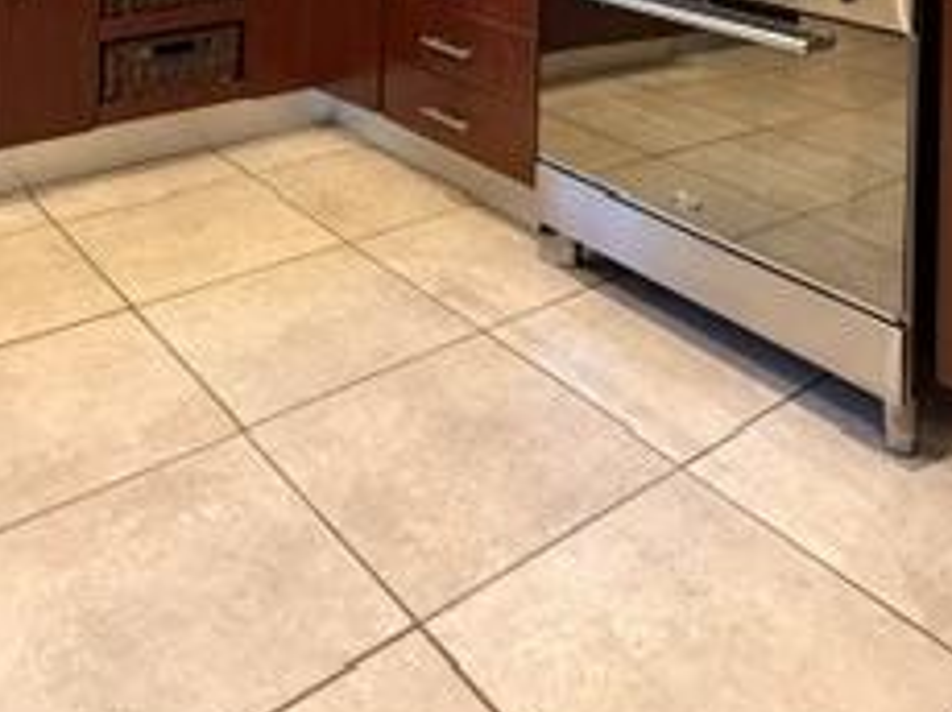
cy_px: -224
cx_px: 509
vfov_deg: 29.3
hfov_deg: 47.9
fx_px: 1071
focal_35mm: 39
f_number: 2.2
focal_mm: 2.22
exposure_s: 1/50
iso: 640
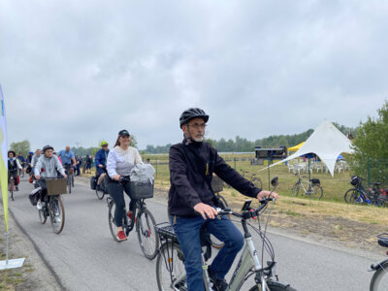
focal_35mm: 26
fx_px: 291
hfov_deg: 67.3
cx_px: 194
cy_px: 146
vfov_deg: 53.1
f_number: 1.8
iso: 32
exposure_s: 1/1927
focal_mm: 4.2
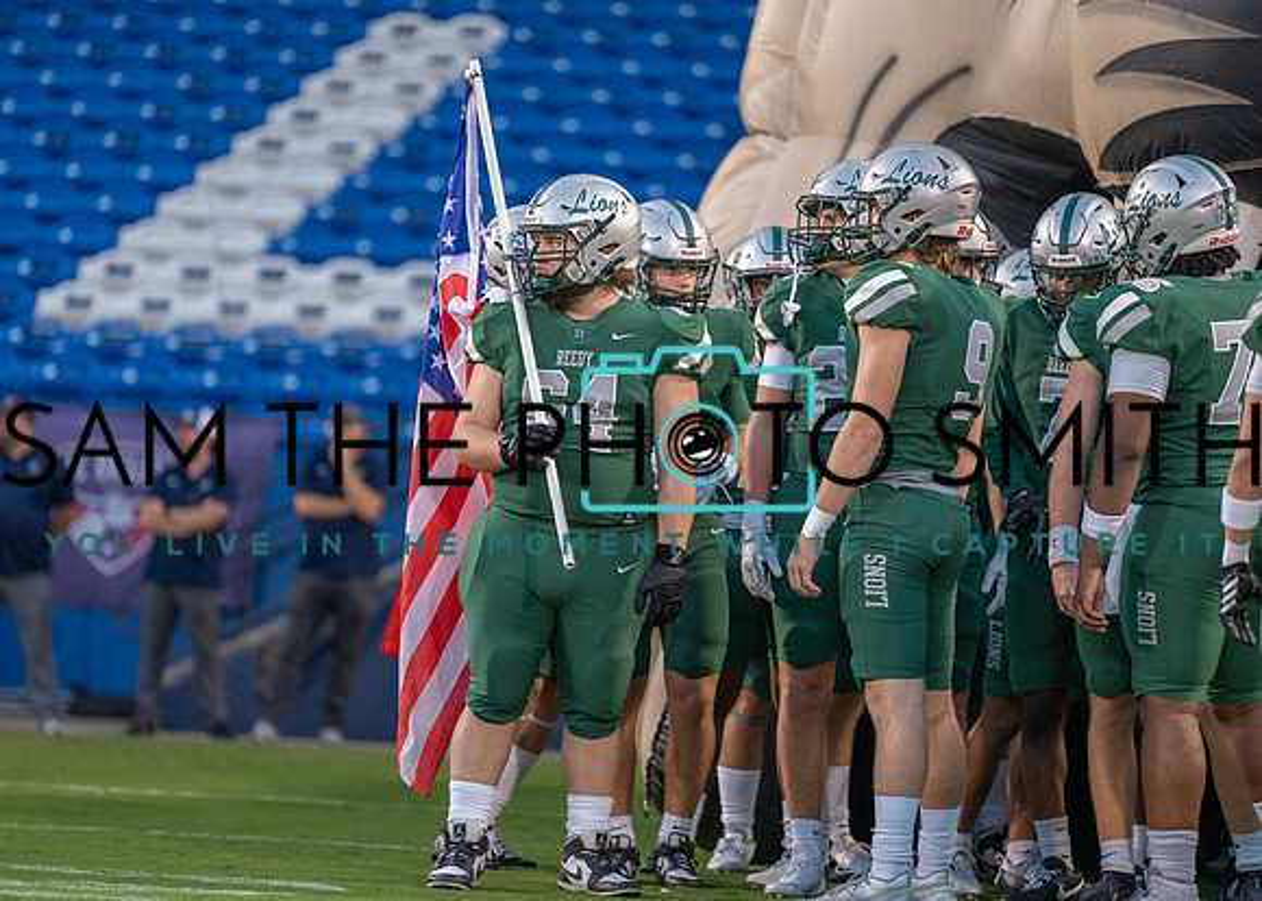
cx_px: 569
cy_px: 439
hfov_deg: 9.5
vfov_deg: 6.8
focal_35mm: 212
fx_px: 7581
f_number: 2.8
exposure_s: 1/1000
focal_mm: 197
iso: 2000
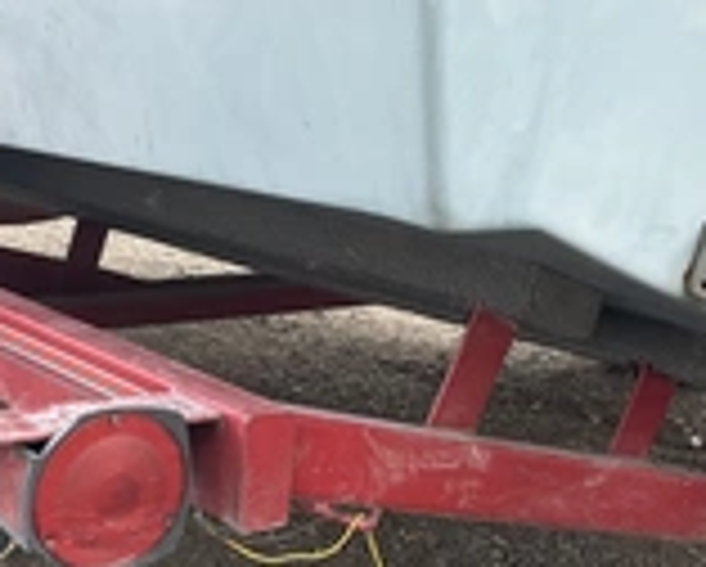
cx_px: 333
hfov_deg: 26.4
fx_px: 1506
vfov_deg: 21.1
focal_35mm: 72
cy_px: 423
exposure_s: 1/318
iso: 25
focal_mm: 3
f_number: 1.8
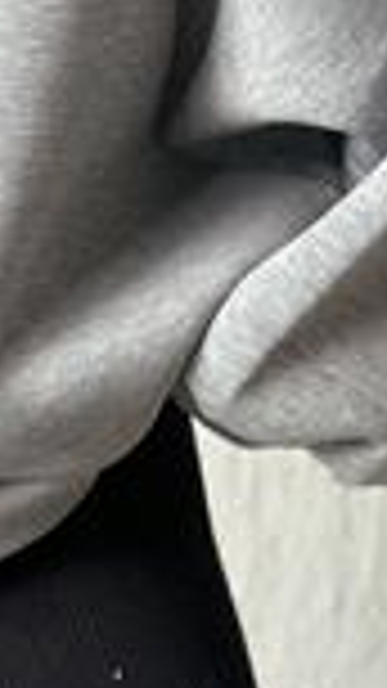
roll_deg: -0.1
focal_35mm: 146
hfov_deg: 8.2
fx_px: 2665
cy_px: 90
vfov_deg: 14.6
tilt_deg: +2.1
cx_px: -76
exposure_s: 1/121
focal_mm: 6.86
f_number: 1.78
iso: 125
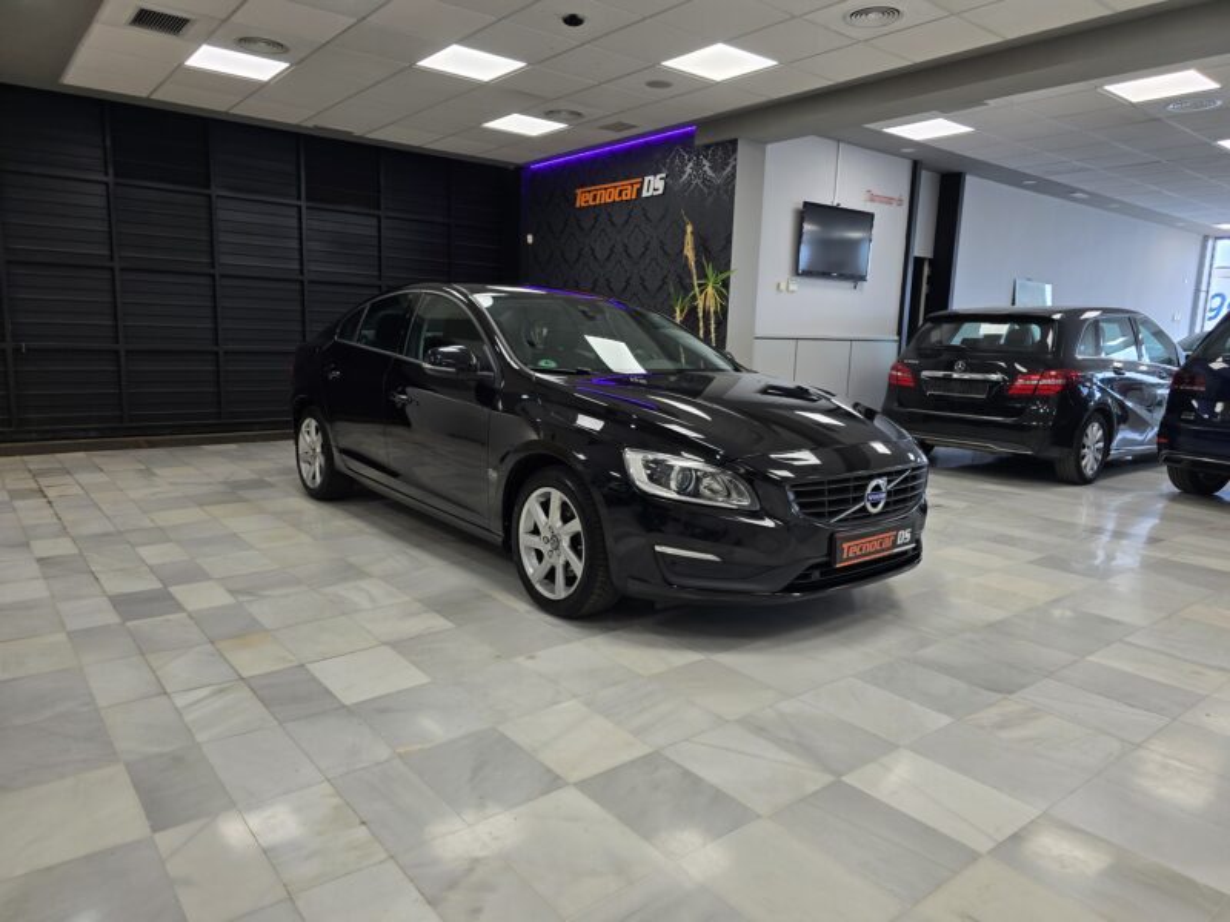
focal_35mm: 23
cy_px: 461
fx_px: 817
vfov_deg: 58.9
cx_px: 615
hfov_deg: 73.9
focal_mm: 6.3
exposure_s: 1/100
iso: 50
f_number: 1.7
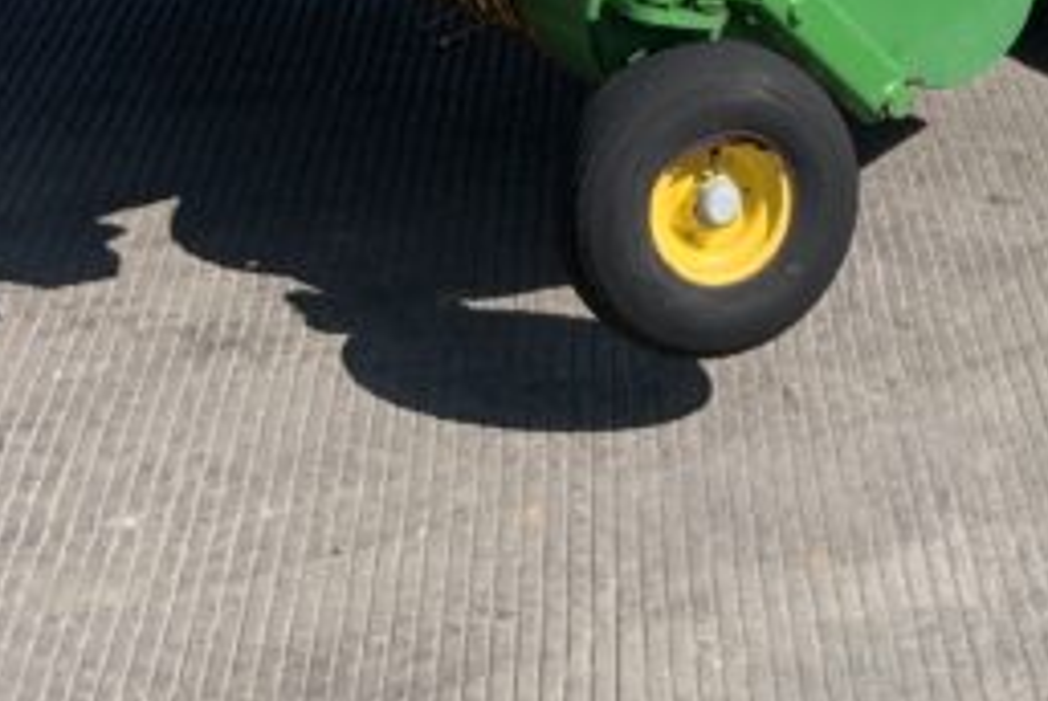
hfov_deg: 16.6
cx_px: 1089
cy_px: -758
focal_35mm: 120
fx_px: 3497
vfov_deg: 10.4
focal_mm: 3
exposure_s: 1/1534
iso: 16
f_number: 1.8
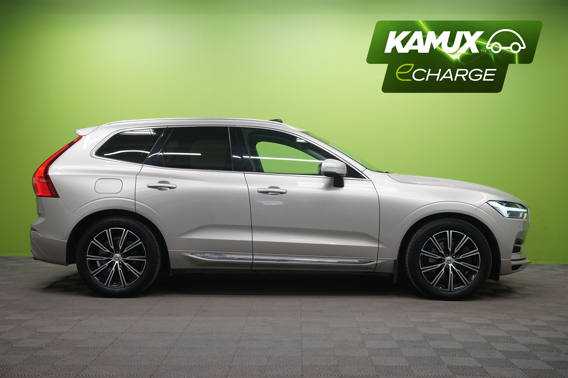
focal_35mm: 42
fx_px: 663
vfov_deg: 31.9
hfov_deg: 46.4
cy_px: 189
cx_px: 284
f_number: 9
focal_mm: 42
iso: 2000
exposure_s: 1/25
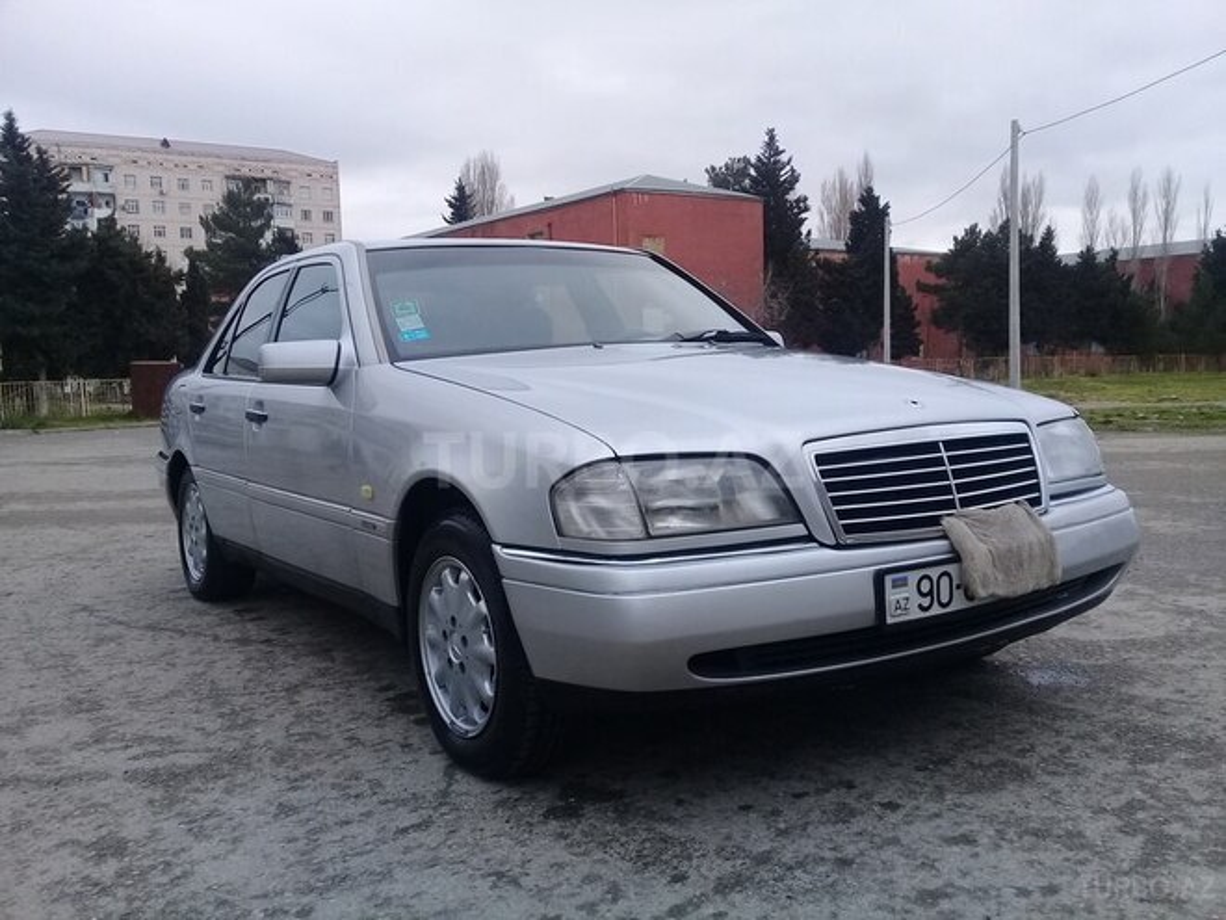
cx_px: 613
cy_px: 460
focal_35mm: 31
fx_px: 1098
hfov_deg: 58.4
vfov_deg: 45.4
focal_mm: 3.3
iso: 50
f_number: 2.2
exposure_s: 1/492
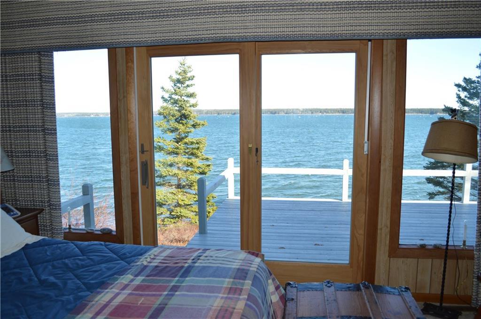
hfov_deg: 67.4
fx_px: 360
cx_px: 240
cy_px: 160
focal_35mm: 27
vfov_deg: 47.8
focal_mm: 18
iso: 100
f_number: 3.5
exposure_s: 1/200
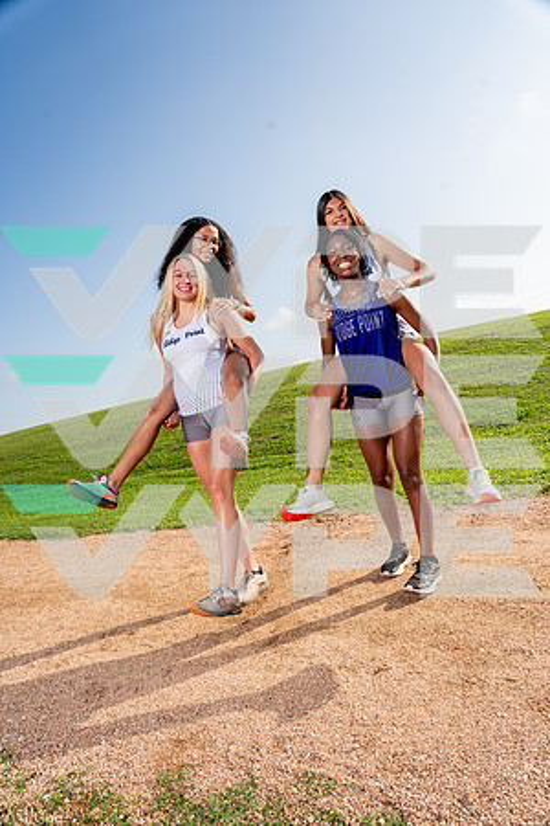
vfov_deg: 81.2
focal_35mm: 21
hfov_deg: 59.5
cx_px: 275
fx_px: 481
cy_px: 413
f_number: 8
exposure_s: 1/250
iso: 100
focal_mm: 21
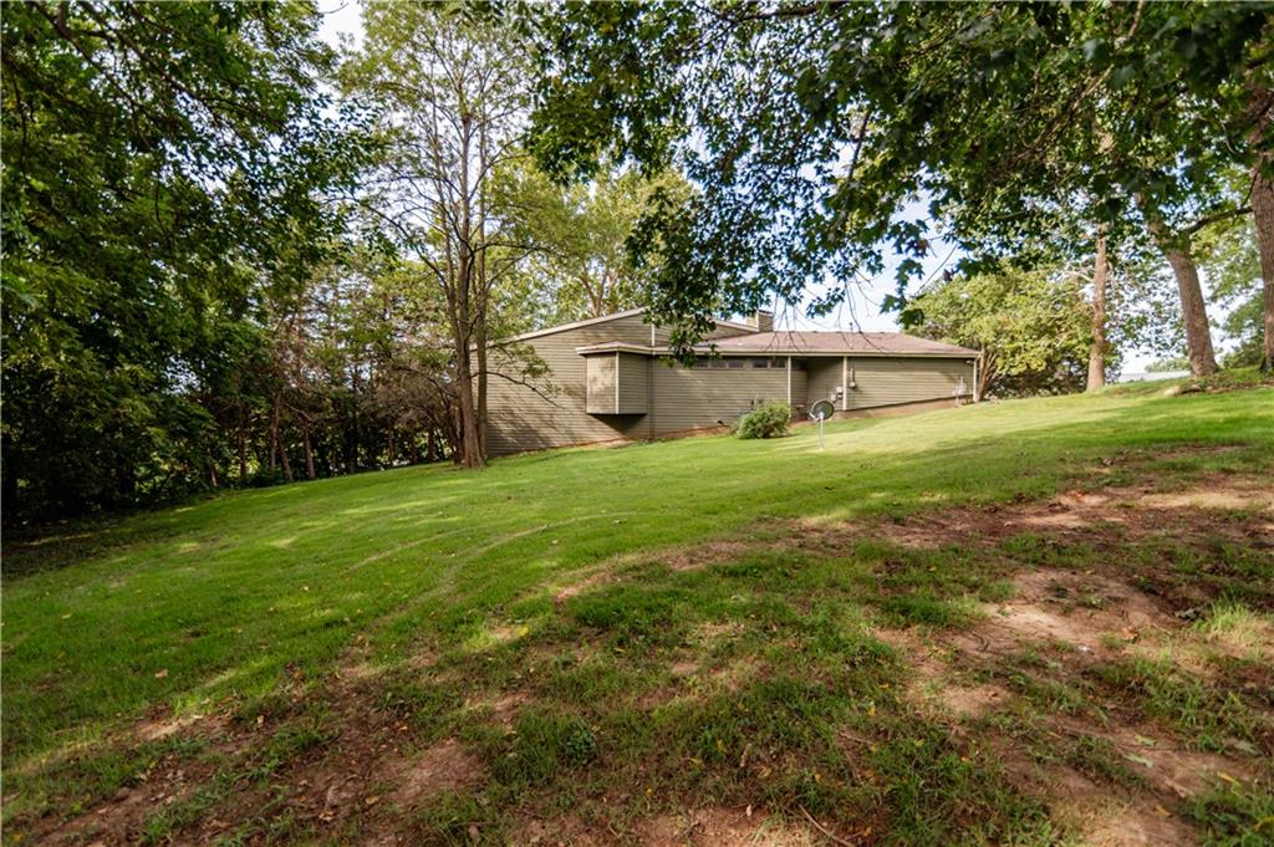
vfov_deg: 73.7
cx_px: 637
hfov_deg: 96.8
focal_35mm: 16
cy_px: 424
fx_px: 566
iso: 100
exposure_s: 1/1250
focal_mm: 16
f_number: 2.8
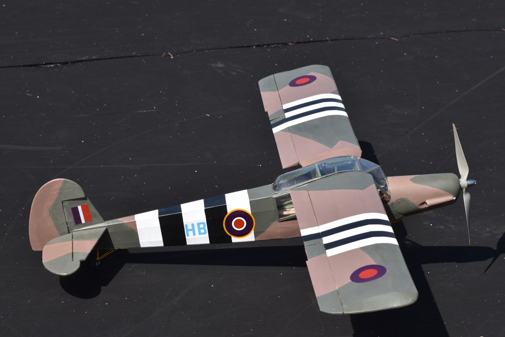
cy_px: 168
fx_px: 1725
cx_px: 252
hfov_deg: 16.7
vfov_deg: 11.1
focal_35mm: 123
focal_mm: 82
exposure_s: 1/640
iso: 200
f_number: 6.3
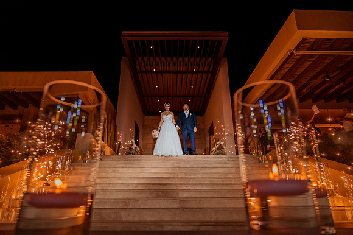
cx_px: 176
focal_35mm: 24
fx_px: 235
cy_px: 118
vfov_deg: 53.1
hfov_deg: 73.8
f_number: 4
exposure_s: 1/400
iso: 1250
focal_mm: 24
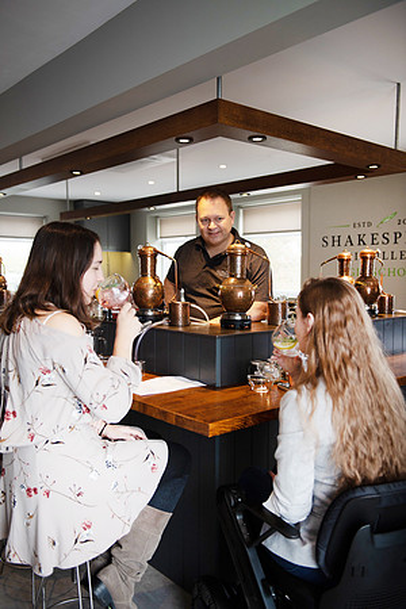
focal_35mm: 32
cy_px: 304
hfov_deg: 41.1
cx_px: 203
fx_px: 541
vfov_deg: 58.7
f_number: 2.8
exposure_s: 1/250
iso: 400
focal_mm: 32
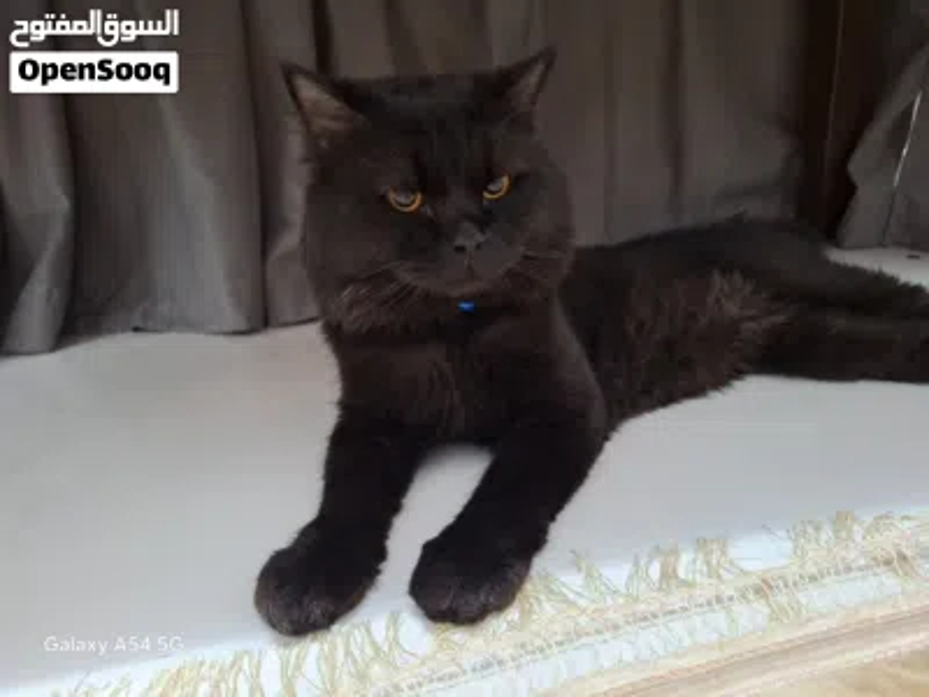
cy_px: 348
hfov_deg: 73.9
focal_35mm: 23
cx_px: 464
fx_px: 617
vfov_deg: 58.9
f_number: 1.8
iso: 1250
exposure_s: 1/17
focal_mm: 5.54
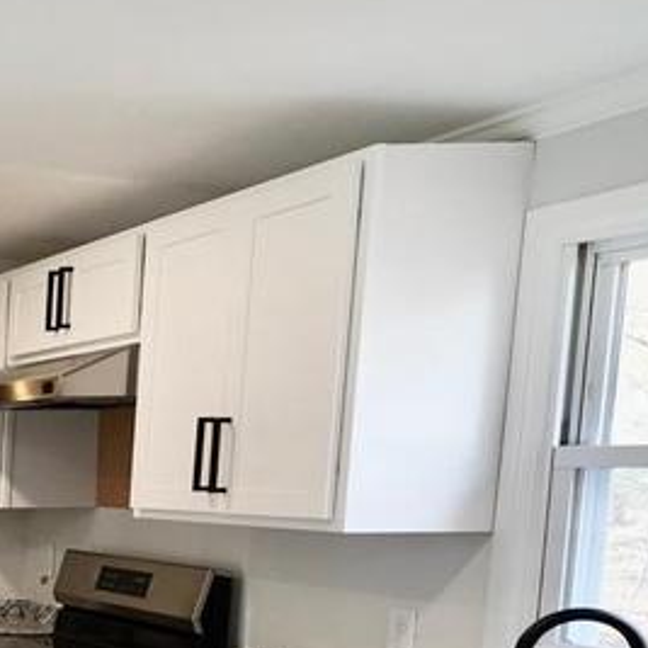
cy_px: 626
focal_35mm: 55
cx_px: -624
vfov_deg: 29.3
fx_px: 1165
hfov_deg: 19.3
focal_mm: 12
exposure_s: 1/160
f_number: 4
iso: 800
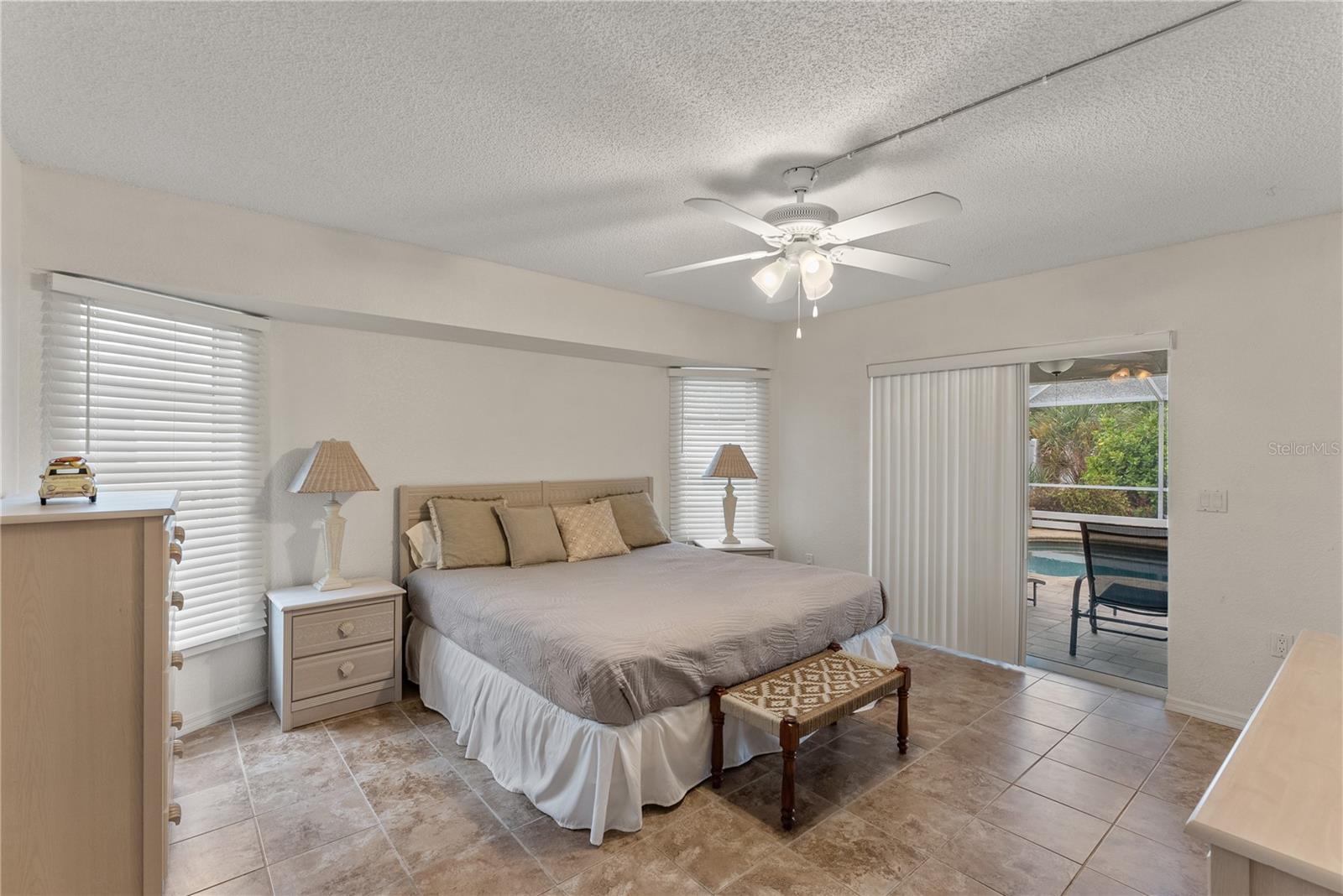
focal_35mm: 16
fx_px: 593
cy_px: 448
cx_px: 672
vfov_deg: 74.1
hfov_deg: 97.1
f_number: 9
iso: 640
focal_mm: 15.9
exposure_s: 1/3
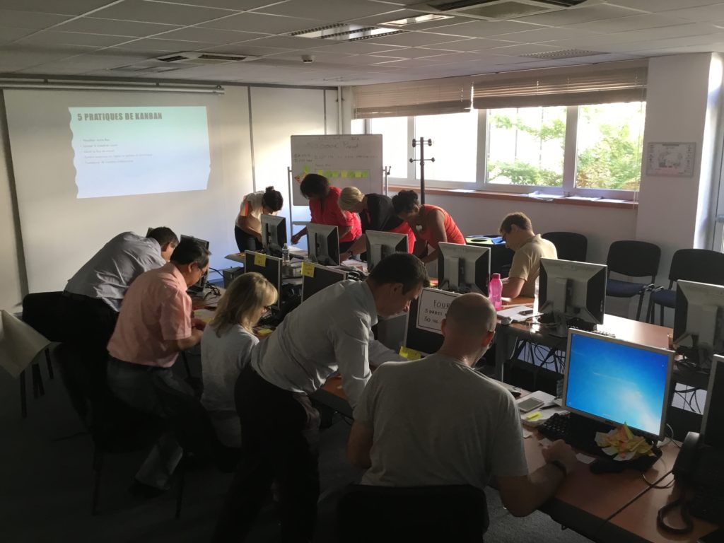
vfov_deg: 45.4
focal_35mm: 31
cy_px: 272
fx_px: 648
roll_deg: +0.5
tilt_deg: -13.3
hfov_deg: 58.4
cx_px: 362
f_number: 2.4
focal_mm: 3.3
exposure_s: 1/33
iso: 80
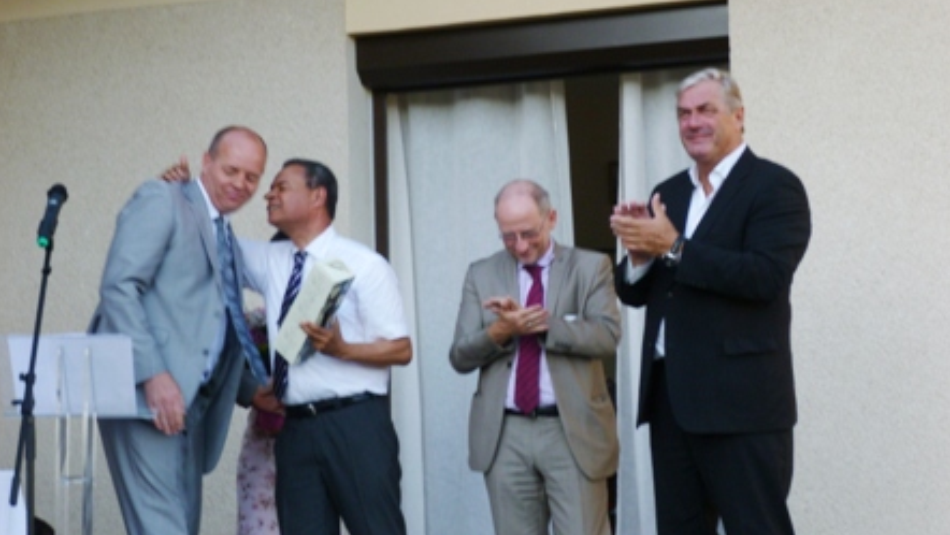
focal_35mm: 95
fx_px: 2394
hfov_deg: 22.4
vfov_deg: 12.8
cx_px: 473
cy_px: 279
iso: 125
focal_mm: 15.3
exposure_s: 1/80
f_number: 5
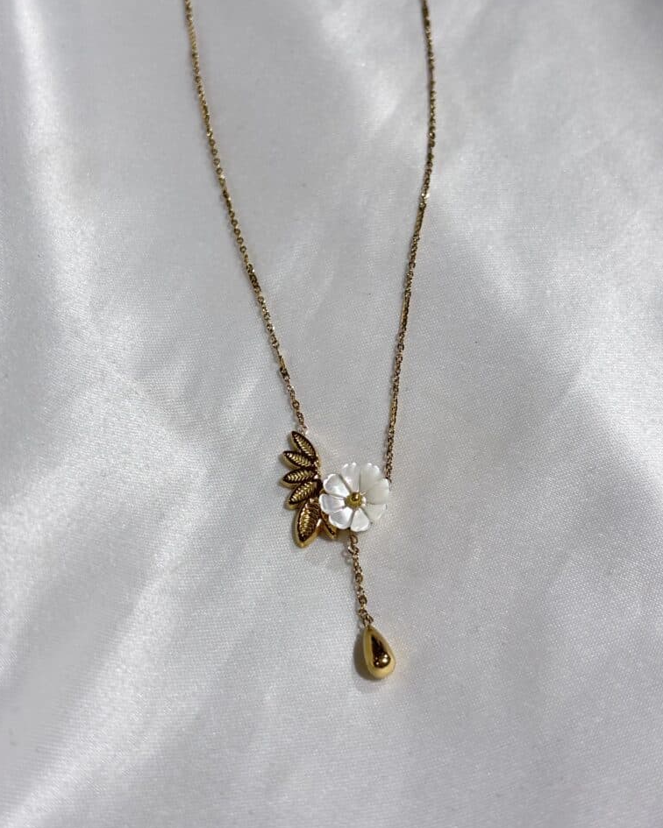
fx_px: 1349
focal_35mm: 55
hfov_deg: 27.6
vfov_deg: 34.1
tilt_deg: -57.6
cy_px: 399
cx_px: 332
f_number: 1.6
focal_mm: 5.96
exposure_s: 1/172
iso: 32
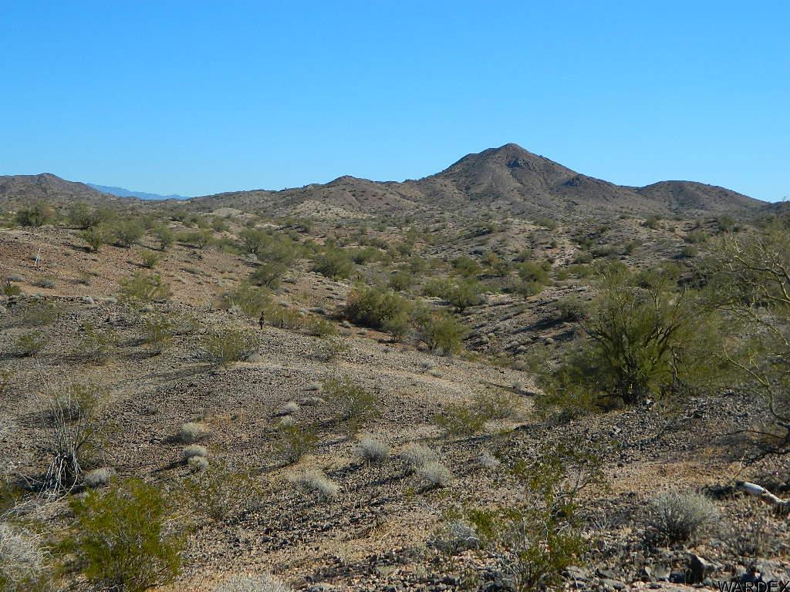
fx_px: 1073
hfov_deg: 40.4
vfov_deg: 30.9
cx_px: 395
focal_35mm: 47
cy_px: 296
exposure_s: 1/1000
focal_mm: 8.4
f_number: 3.6
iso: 80
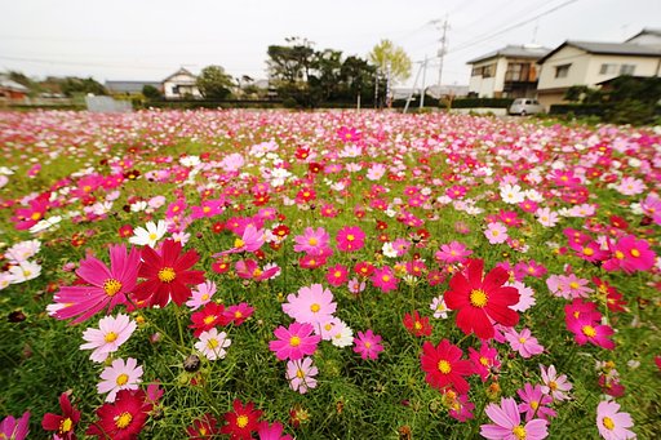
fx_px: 294
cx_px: 330
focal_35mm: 16
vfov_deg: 73.7
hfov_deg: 96.8
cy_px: 220
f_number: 10
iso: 400
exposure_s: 1/400
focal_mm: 16
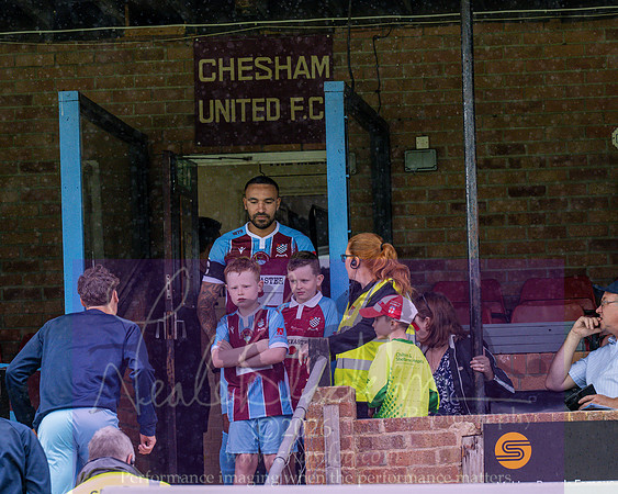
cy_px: 247
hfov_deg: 7.0
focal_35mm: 278
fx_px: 5088
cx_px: 319
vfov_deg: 5.6
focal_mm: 165
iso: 800
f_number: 5
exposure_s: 1/800
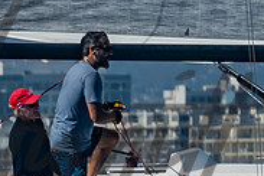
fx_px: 8741
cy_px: 156
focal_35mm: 1192
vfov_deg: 1.2
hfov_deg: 1.7
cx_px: -40
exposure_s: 1/1000
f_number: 6.3
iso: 160
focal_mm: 200
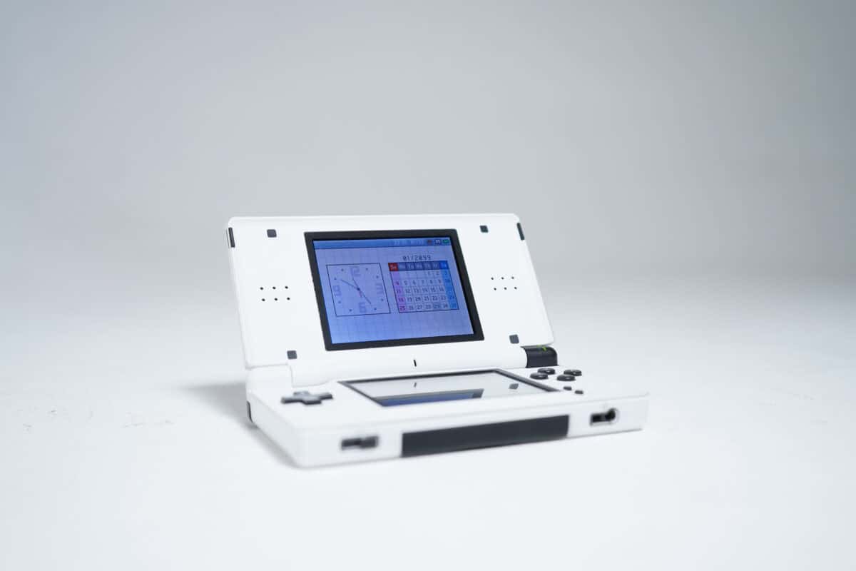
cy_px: 286
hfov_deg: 50.7
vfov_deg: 35.1
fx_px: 903
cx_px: 428
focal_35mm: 38
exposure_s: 1/15
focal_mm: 38
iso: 250
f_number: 4
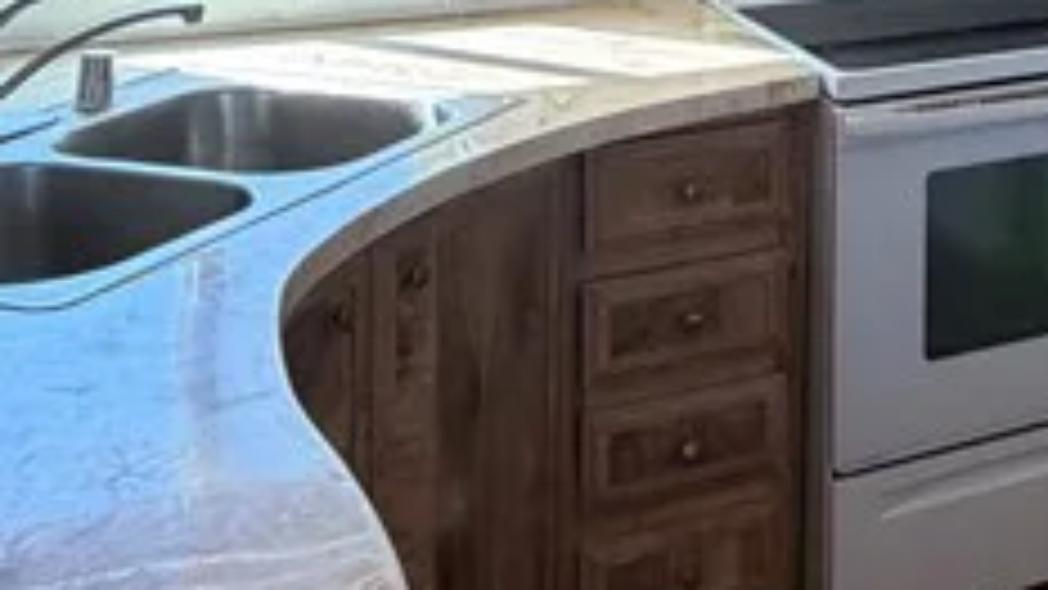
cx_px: 1295
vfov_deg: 16.7
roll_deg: -2.1
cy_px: -225
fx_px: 1862
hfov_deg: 27.3
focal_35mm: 67
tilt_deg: -4.6
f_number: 2.2
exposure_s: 1/121
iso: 125
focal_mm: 2.22
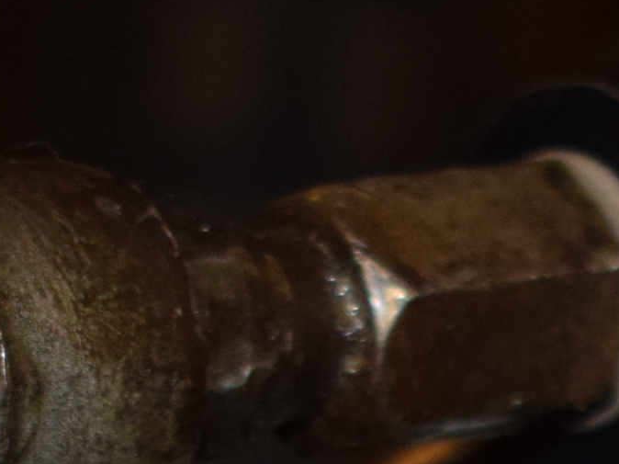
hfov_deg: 4.5
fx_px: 7744
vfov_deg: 3.4
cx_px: 1073
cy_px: 1343
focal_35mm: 433
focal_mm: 45
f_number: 5
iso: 800
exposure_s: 1/200
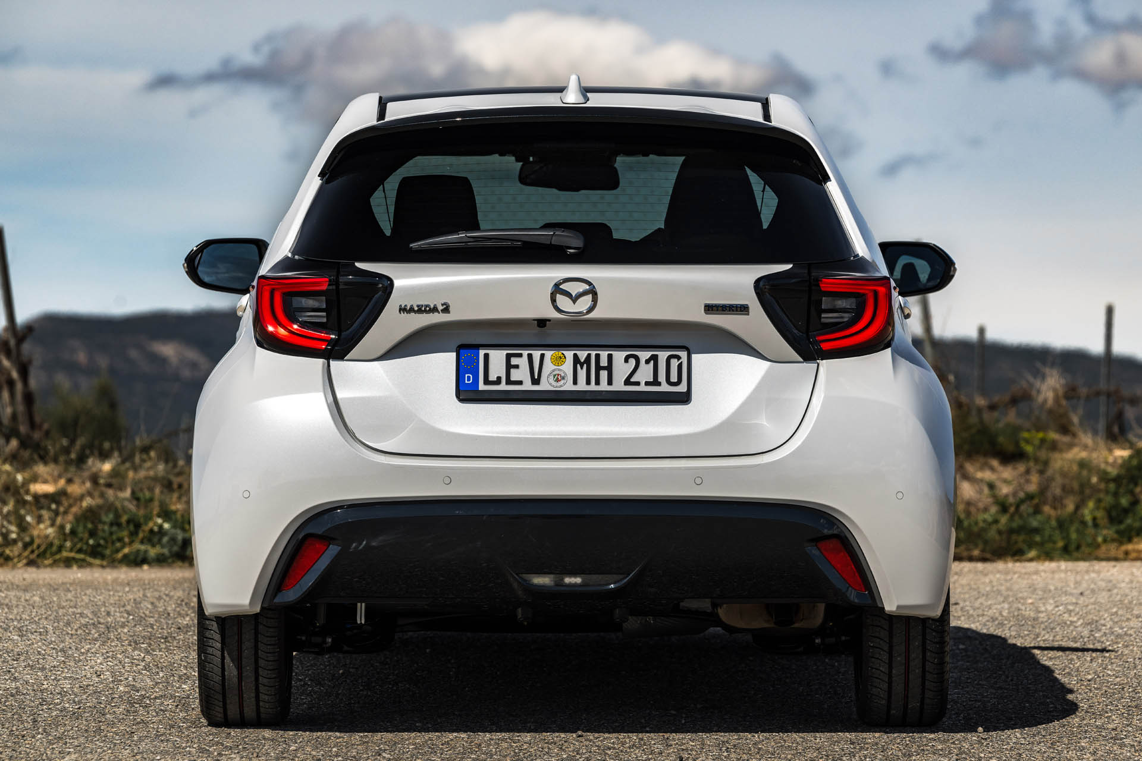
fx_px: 5710
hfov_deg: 11.4
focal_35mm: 180
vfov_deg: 7.6
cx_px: 571
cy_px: 380
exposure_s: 1/640
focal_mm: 180
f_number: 6.3
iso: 100
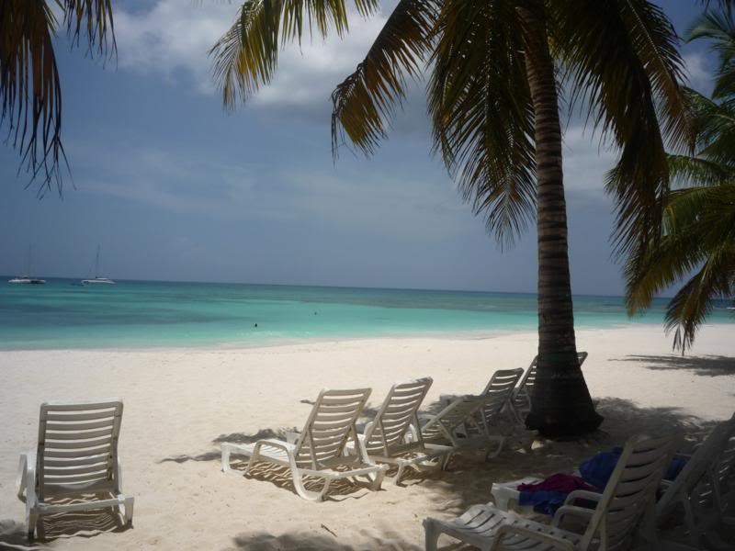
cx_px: 368
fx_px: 679
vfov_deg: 44.2
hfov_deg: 56.8
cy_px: 276
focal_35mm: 32
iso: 100
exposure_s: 1/800
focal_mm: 5.2
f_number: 6.3
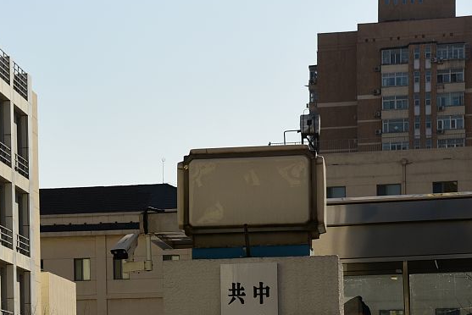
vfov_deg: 8.1
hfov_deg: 12.1
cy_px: 316
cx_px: 23
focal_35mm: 168
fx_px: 2204
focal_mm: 78
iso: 200
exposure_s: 1/1600
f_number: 6.3
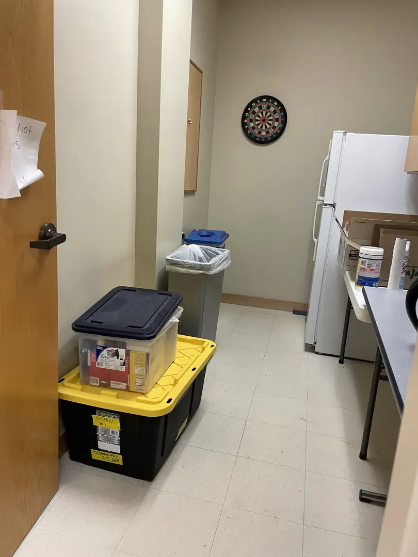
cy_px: 278
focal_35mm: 26
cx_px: 209
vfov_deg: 67.3
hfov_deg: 53.1
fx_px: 419
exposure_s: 1/60
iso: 125
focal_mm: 4.2
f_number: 1.6
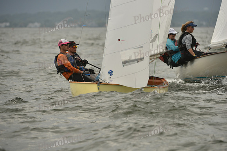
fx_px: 2081
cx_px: 114
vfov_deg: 4.2
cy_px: 76
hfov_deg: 6.2
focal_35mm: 330
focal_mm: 330
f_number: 6.3
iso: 320
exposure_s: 1/1600
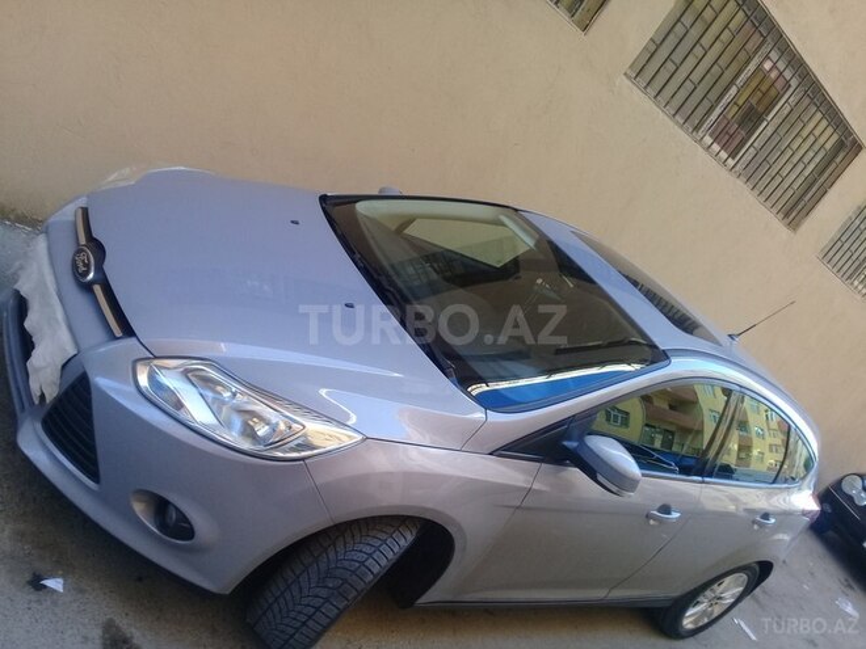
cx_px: 433
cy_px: 324
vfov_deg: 45.4
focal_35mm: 31
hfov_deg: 58.4
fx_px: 776
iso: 64
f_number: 2.2
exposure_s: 1/50
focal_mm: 3.3
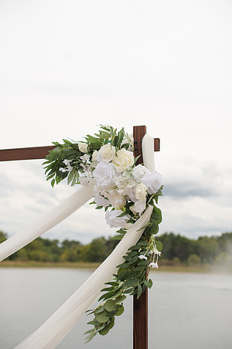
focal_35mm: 50
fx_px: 483
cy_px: 174
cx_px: 116
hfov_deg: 27.0
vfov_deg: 39.6
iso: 100
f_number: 3.2
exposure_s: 1/1000
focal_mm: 50
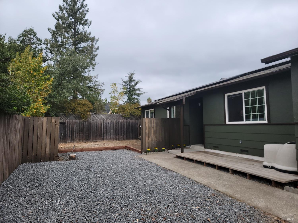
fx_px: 207
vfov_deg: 56.8
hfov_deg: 71.6
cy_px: 112
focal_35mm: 24
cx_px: 149
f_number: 1.8
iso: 16
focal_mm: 6.7
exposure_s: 1/588
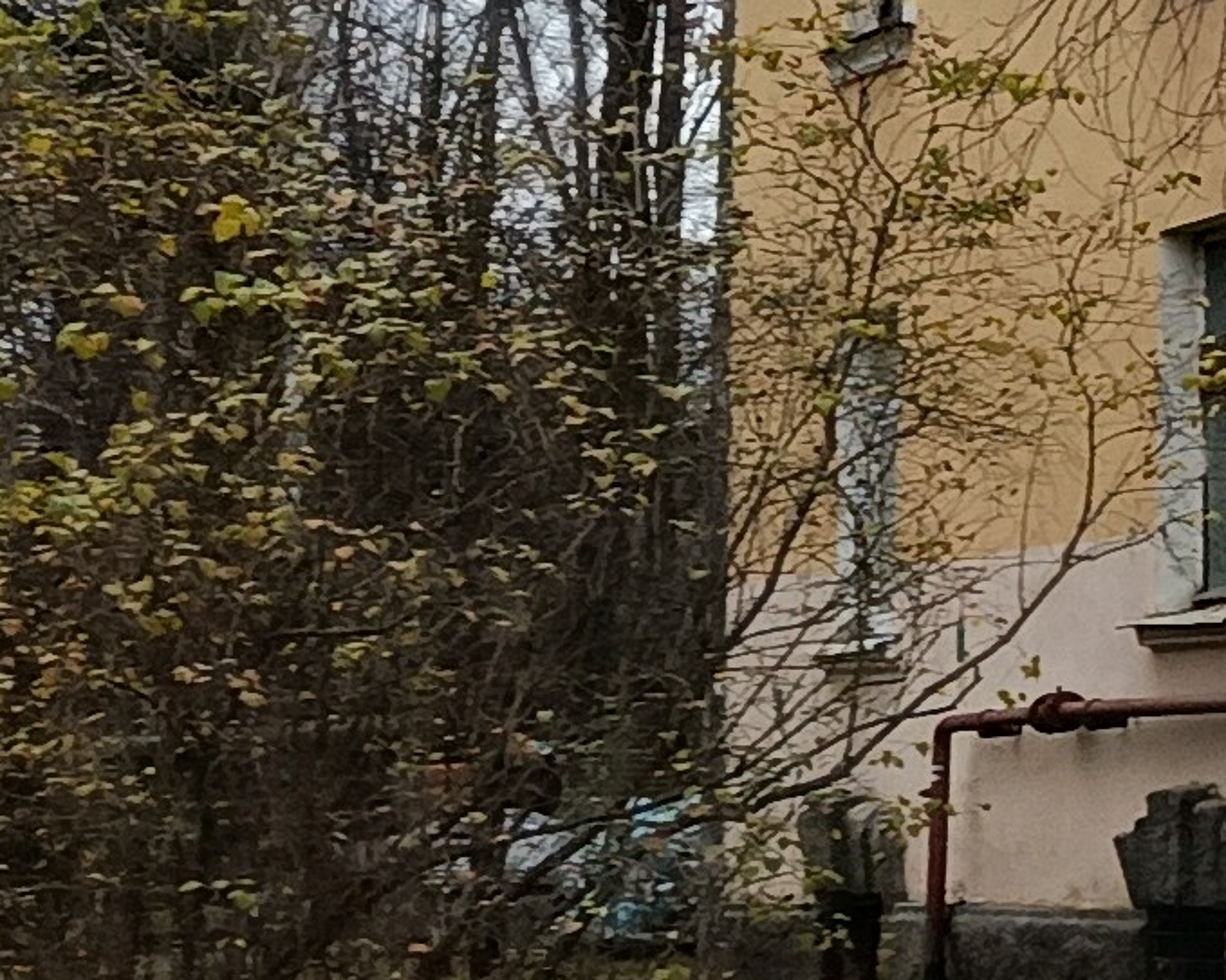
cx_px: 3539
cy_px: -182
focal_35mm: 138
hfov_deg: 10.5
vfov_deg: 11.0
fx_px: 5007
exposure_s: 1/100
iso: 143
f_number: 1.7
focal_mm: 5.24
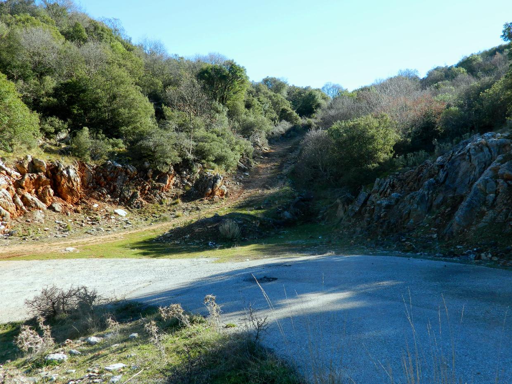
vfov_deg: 40.7
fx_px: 518
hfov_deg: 52.6
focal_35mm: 35
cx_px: 256
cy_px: 192
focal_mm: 6.2
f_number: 3.3
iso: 80
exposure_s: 1/250
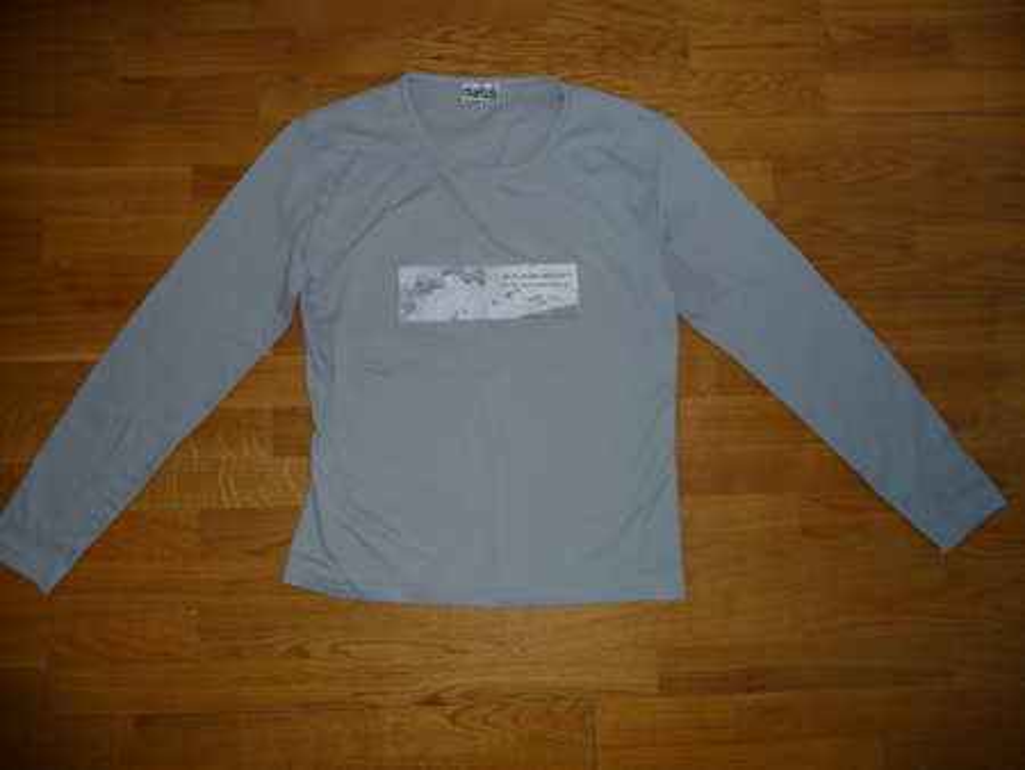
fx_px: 830
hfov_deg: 63.4
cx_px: 512
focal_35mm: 28
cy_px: 385
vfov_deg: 49.8
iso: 100
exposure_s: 1/30
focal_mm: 4.7
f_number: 3.3
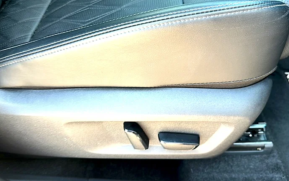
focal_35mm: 27
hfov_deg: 68.4
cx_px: 143
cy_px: 82
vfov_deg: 45.9
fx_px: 213
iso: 50
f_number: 1.78
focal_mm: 6.86
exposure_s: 1/78
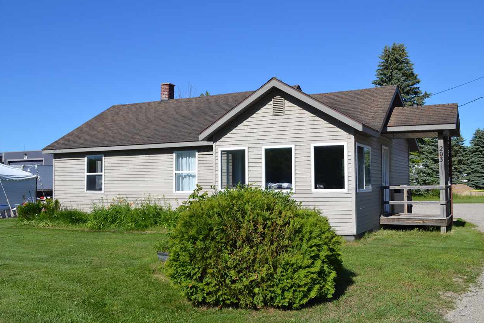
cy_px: 157
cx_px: 248
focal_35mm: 34
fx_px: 457
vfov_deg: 38.9
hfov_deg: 55.8
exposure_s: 1/320
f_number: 9
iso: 100
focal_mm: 22
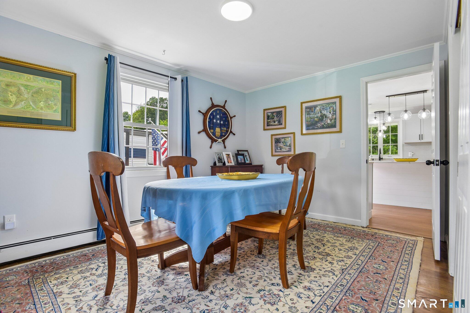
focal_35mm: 17
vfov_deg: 70.4
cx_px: 235
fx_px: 222
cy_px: 156
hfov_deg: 93.3
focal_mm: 17
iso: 400
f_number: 11
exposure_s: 1/50
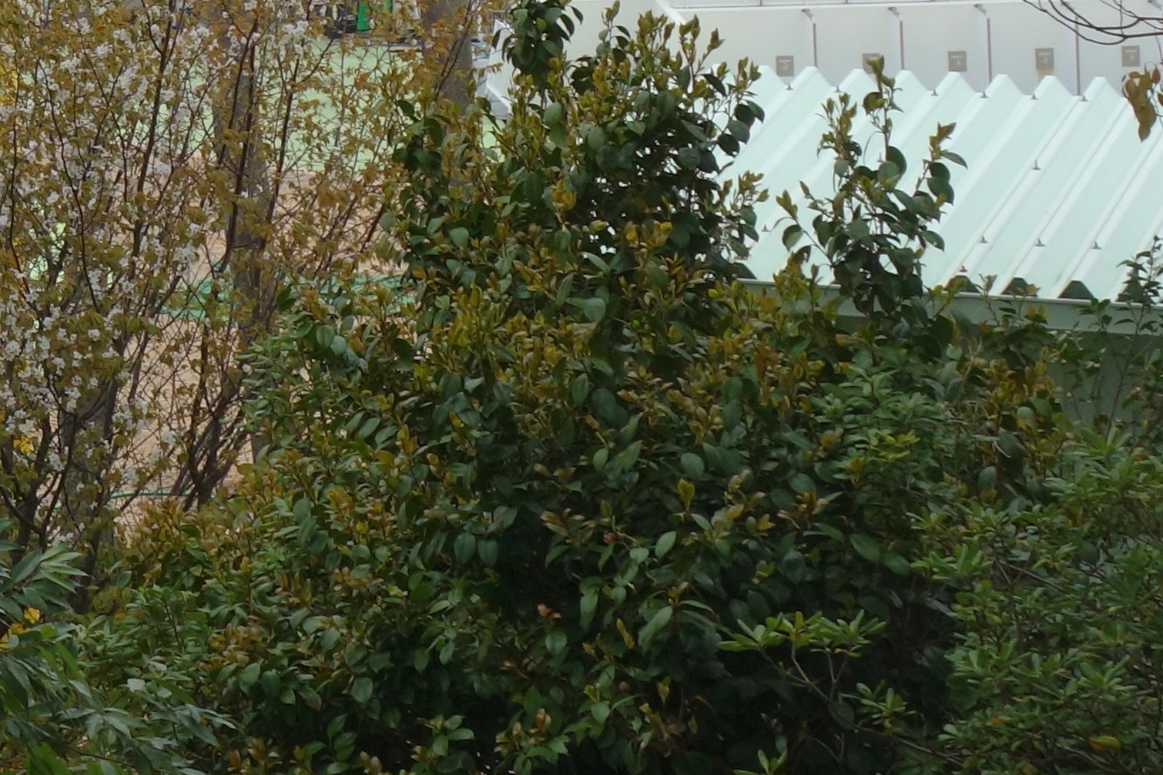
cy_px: -517
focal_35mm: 145
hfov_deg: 13.2
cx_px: -664
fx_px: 4683
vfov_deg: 9.1
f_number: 5.6
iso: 125
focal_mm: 14.93
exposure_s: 1/400
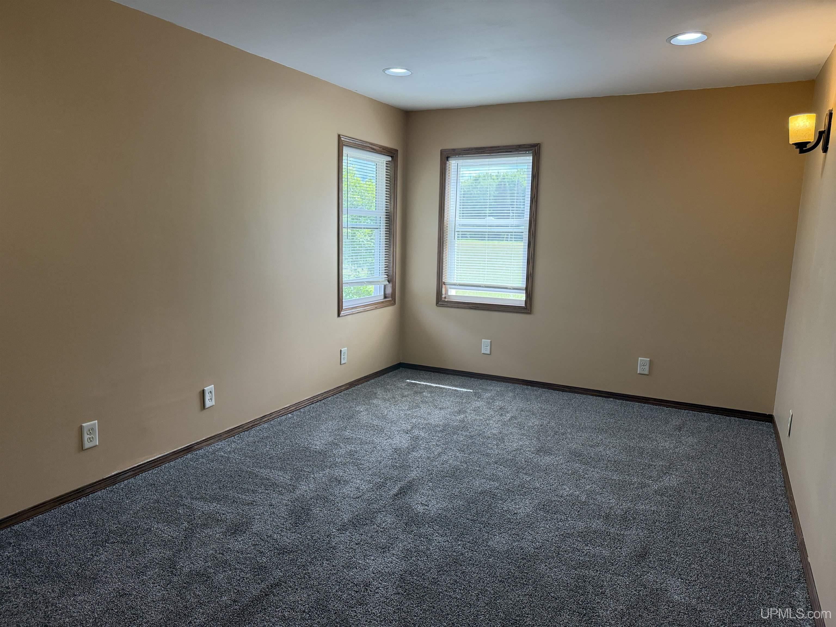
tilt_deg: -9.5
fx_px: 580
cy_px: 314
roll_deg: -1.7
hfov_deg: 71.6
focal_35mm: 24
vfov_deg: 56.8
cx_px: 418
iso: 160
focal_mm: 6.76
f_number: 1.78
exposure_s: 1/203
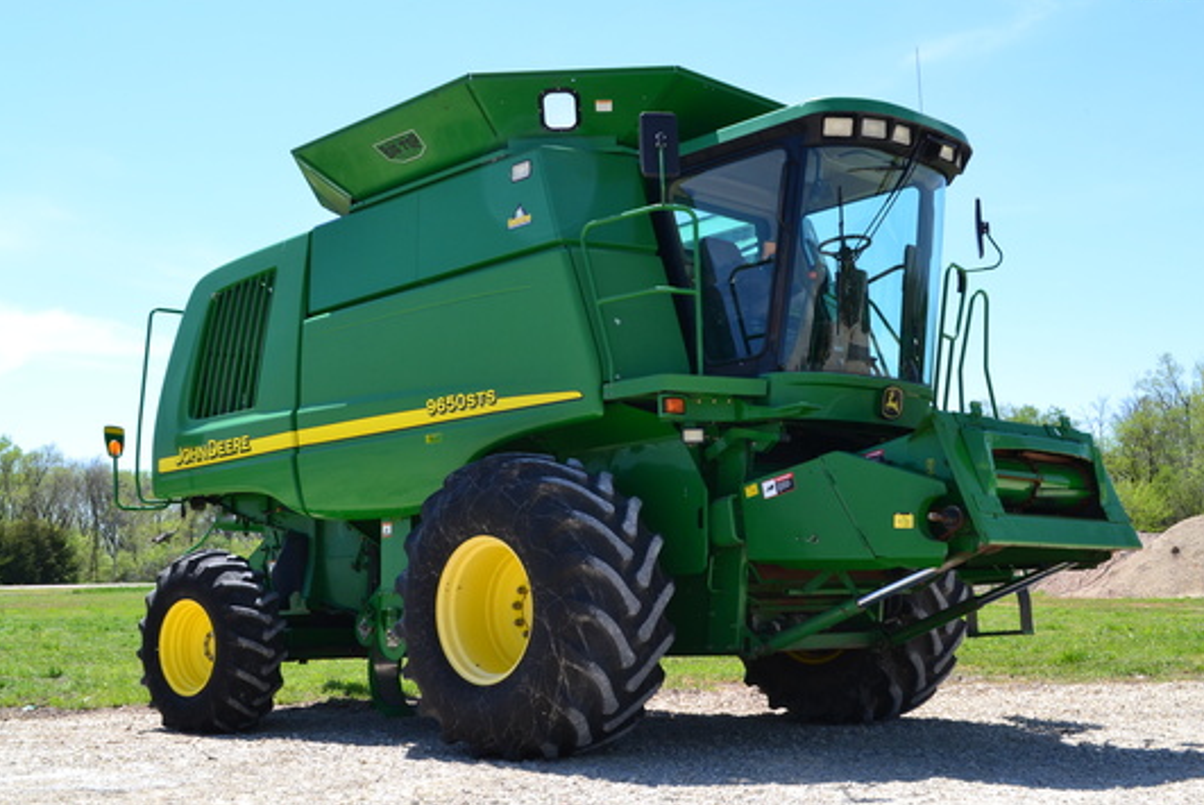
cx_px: 603
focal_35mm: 43
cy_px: 396
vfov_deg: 31.2
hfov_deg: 45.4
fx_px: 1439
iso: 400
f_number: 10
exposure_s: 1/200
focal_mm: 28
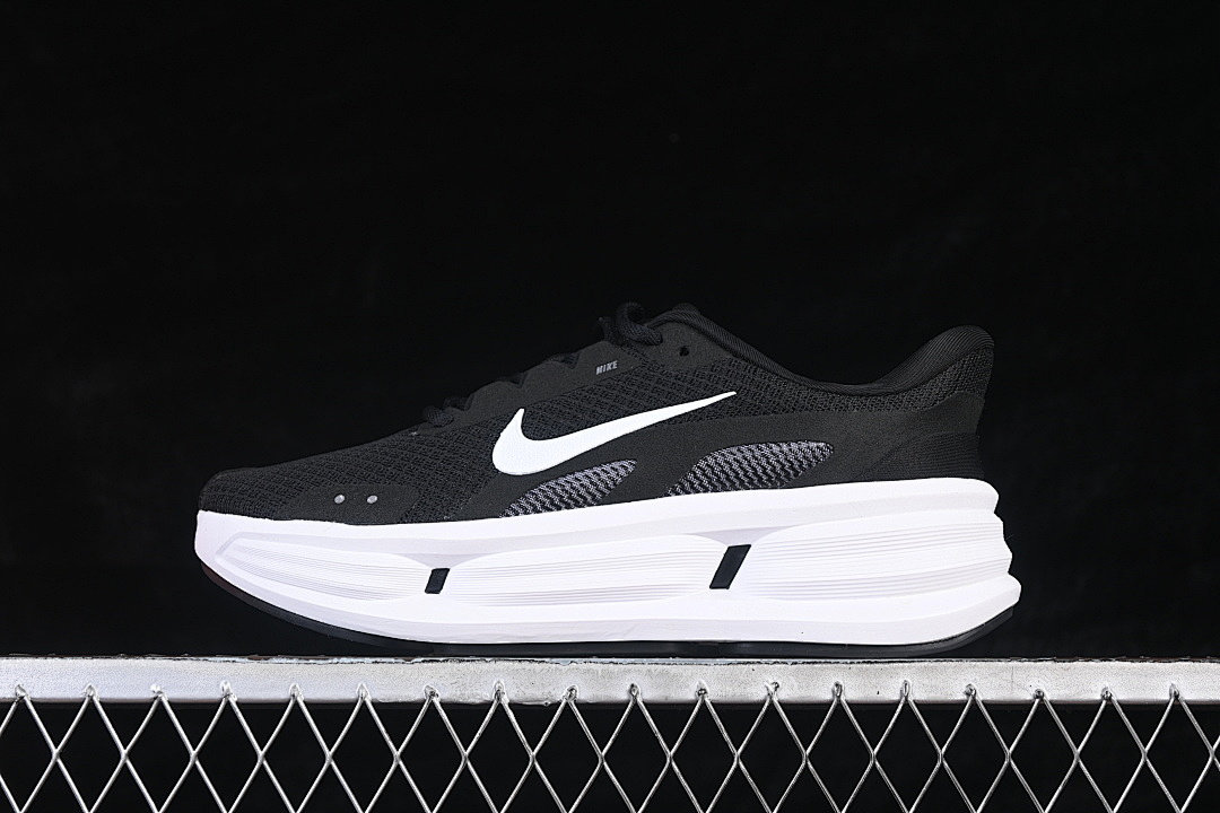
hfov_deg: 27.0
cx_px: 610
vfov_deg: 18.2
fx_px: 2541
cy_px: 406
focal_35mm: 75
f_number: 6.3
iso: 160
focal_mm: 50
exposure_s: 1/60
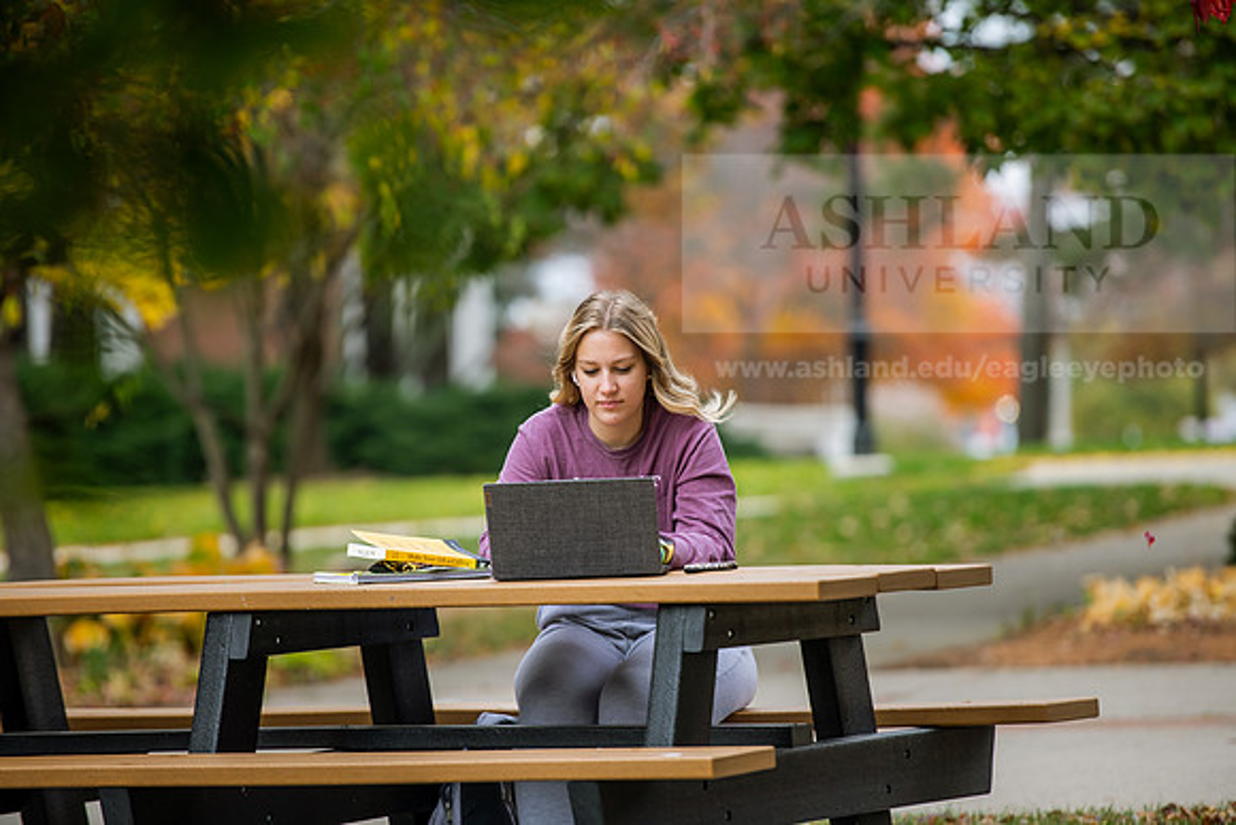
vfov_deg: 7.2
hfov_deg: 10.8
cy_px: 412
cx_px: 618
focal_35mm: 190
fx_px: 6525
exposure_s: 1/320
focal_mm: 190
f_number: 3.2
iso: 160
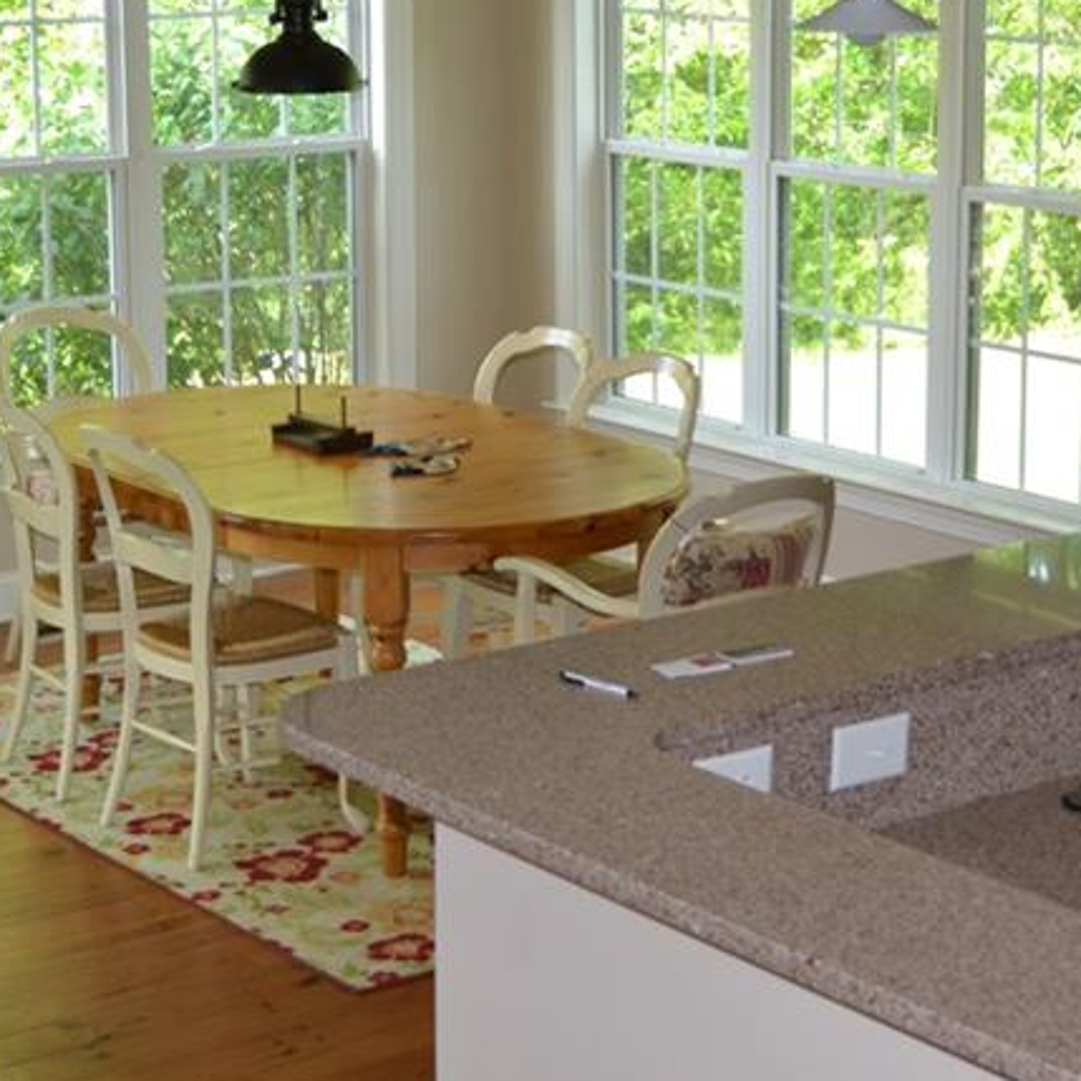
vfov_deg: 21.9
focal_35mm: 79
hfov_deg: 21.9
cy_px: 401
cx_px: 575
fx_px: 2791
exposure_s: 1/100
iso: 400
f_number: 4.2
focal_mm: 26
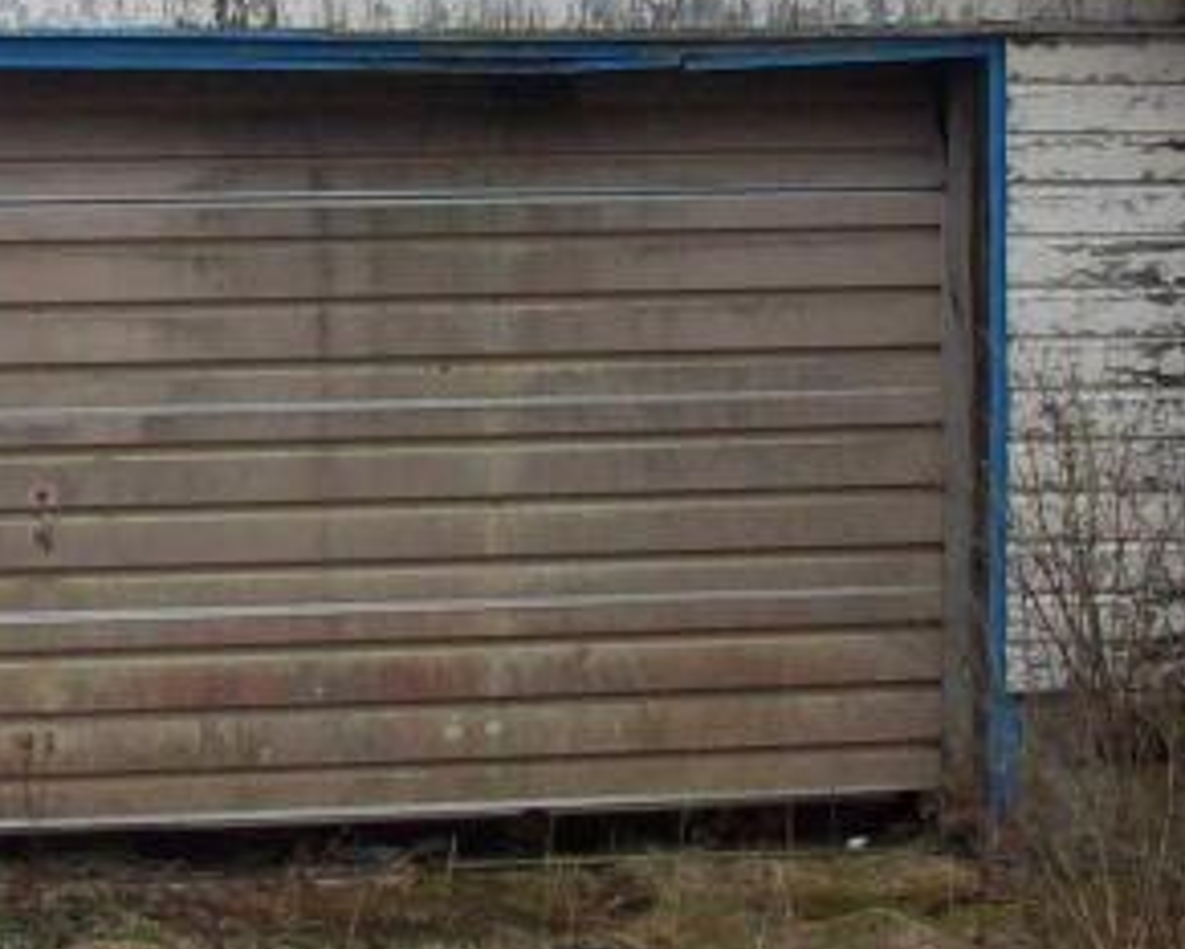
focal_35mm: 127
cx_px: -297
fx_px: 4456
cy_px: 330
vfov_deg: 12.1
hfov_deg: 14.6
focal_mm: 6.2
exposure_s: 1/374
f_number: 2.8
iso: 80
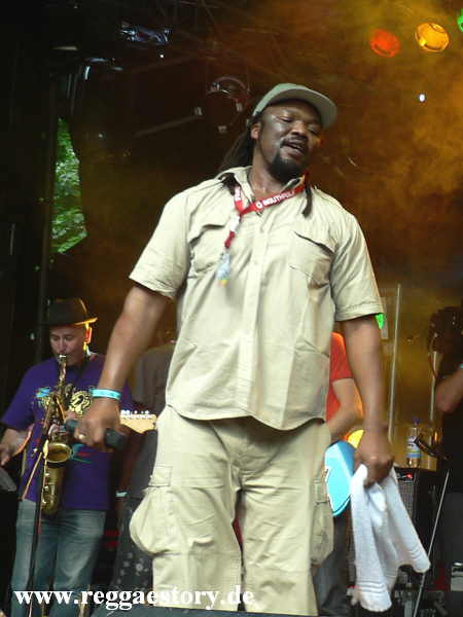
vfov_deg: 35.5
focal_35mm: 54
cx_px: 232
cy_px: 308
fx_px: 963
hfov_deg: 27.0
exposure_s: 1/80
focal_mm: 9.3
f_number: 3.2
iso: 64
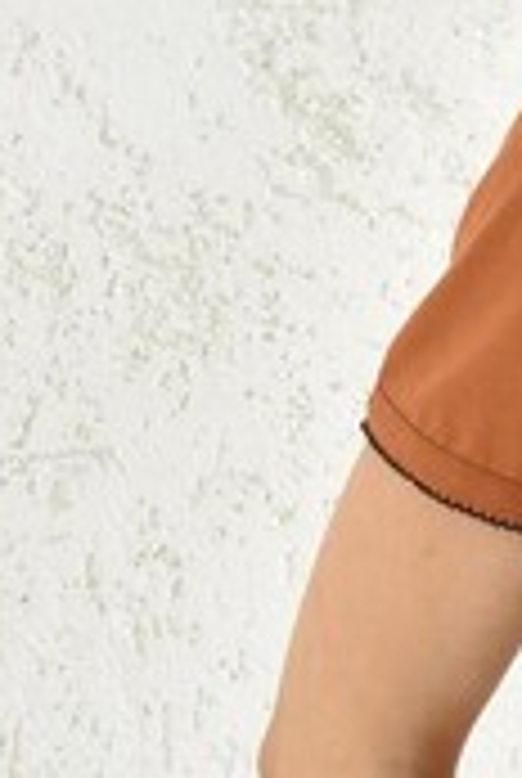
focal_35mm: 147
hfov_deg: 8.8
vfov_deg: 13.9
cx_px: 1040
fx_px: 3184
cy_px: 454
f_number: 7.1
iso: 100
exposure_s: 1/160
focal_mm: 34
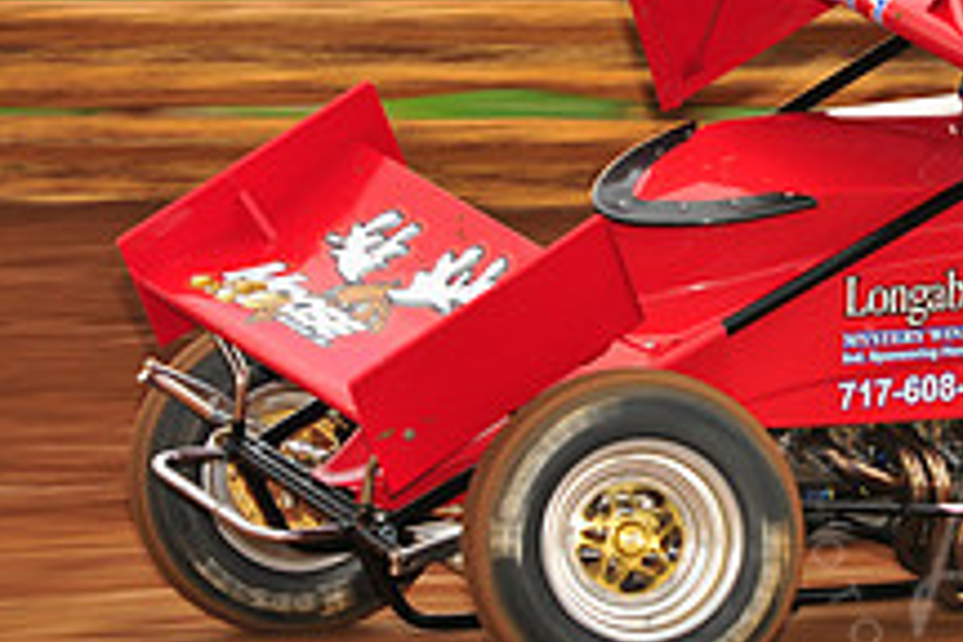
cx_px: 1070
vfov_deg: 3.8
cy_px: 76
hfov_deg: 5.7
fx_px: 9709
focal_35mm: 363
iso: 640
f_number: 7.1
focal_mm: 135
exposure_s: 1/320
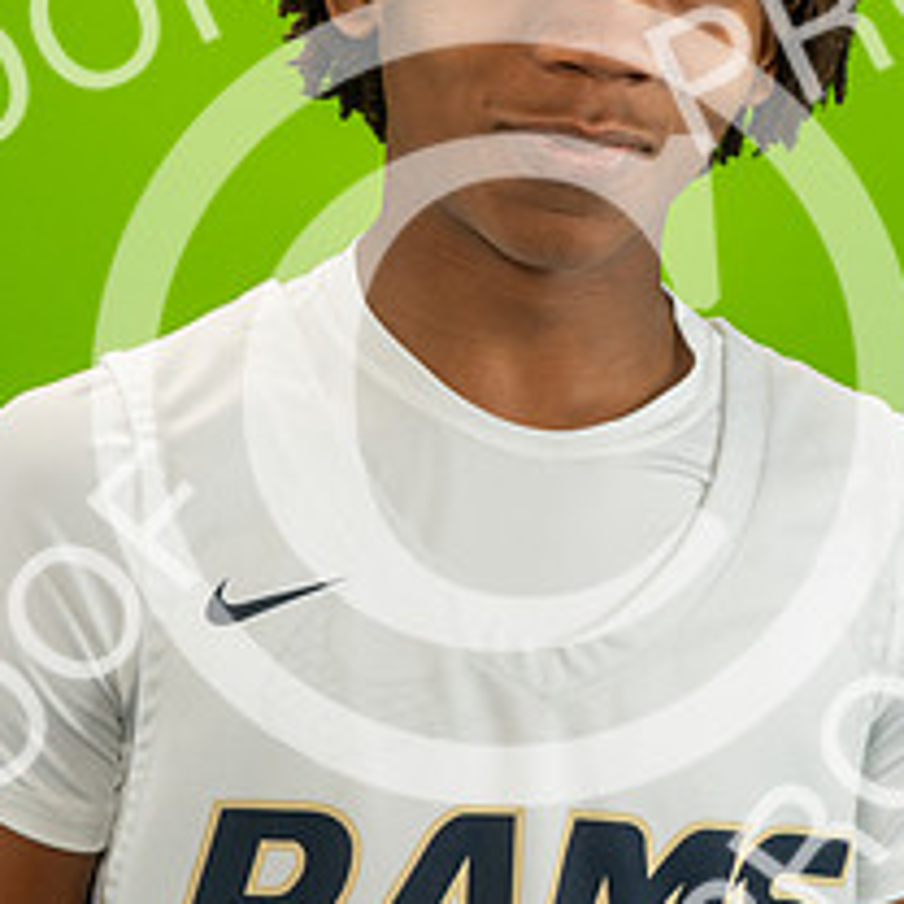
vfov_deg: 11.0
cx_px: 535
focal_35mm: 159
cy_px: 371
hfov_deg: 11.0
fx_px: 4698
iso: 800
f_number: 18
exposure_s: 1/60
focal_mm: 53
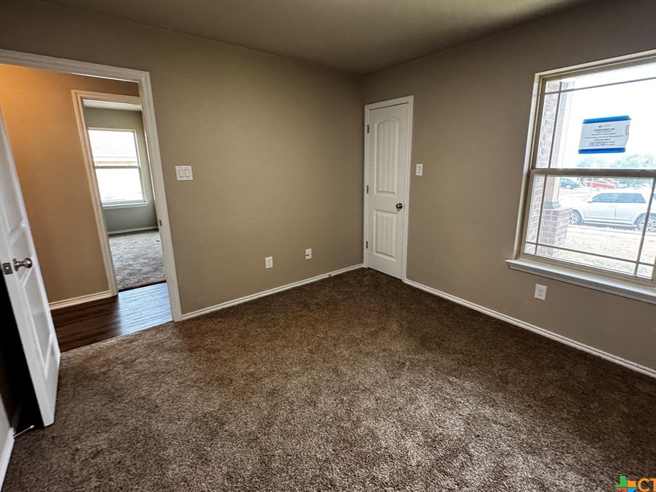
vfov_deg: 78.0
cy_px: 231
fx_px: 303
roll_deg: +1.4
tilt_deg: -8.8
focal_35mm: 16
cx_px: 346
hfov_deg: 94.4
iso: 320
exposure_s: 1/60
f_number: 2.2
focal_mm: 2.22
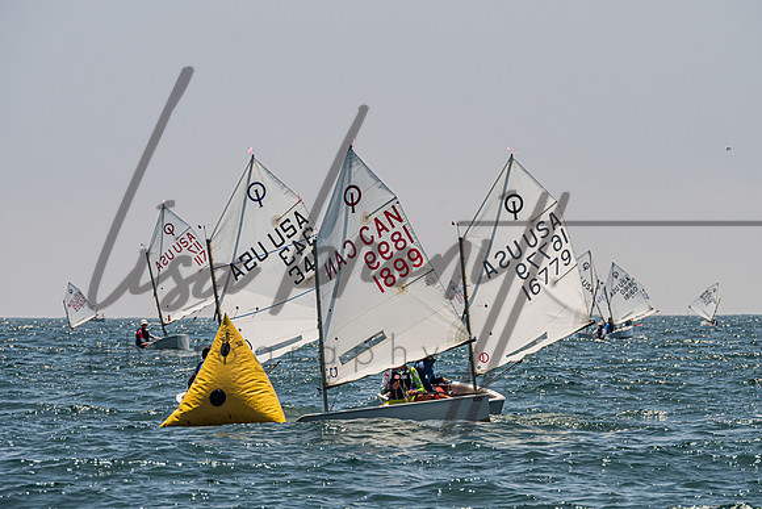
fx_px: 6068
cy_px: 221
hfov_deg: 7.2
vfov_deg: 4.8
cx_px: 396
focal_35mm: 287
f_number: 8
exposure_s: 1/1600
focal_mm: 210
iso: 250
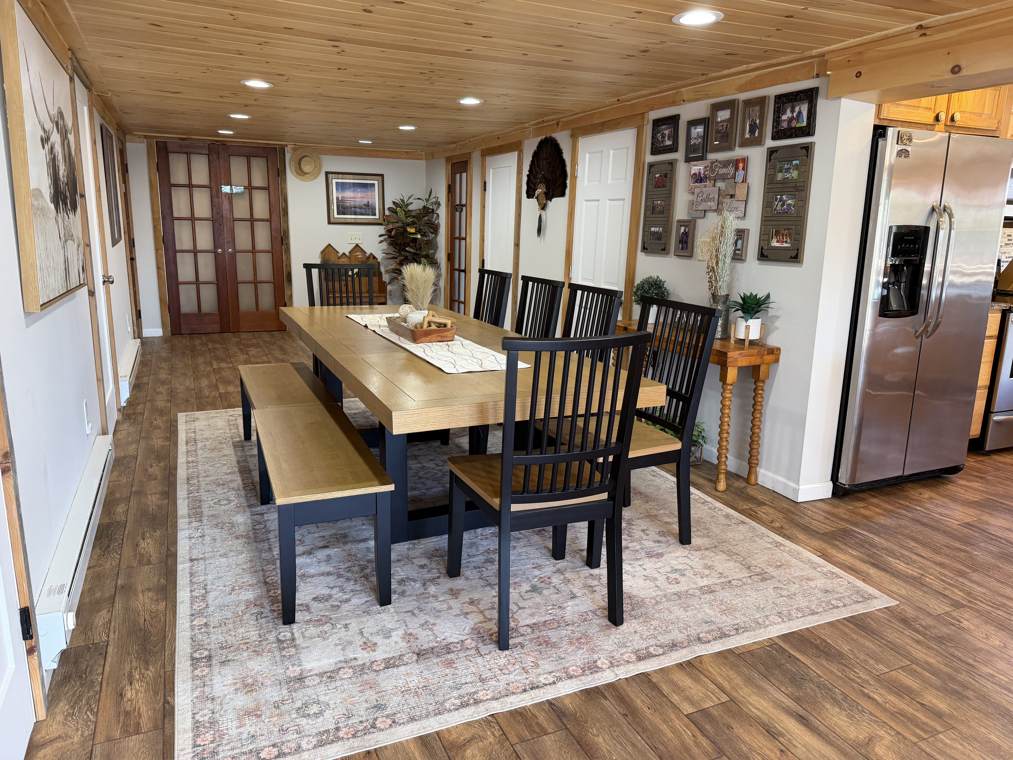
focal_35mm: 24
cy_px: 380
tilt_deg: -11.1
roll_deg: -1.2
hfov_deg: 71.6
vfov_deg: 56.8
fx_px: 702
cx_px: 506
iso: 160
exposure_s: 1/120
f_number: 1.78
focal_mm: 6.76
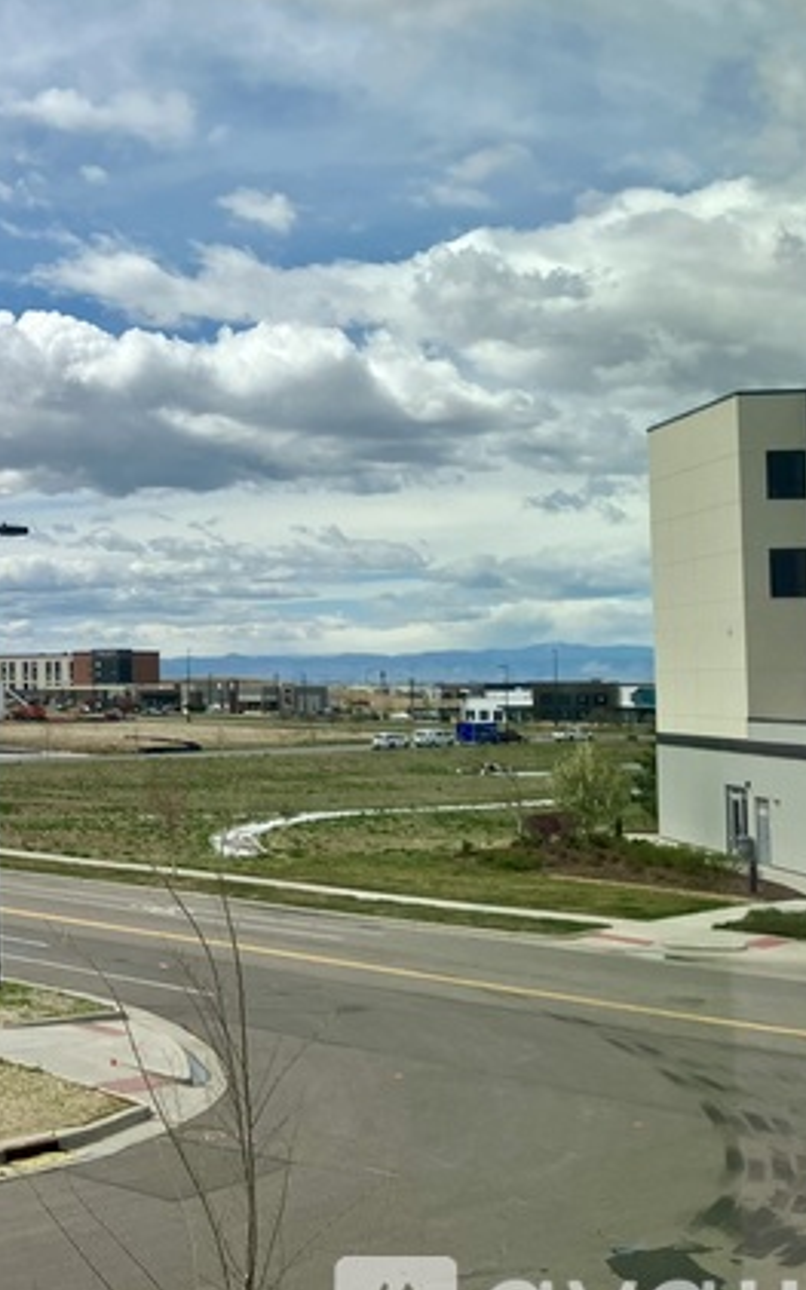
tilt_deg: +3.7
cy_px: 613
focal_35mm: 47
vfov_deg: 42.6
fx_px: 1652
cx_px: -192
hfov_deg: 24.5
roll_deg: -0.4
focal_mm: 3.99
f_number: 1.8
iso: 32
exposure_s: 1/2857
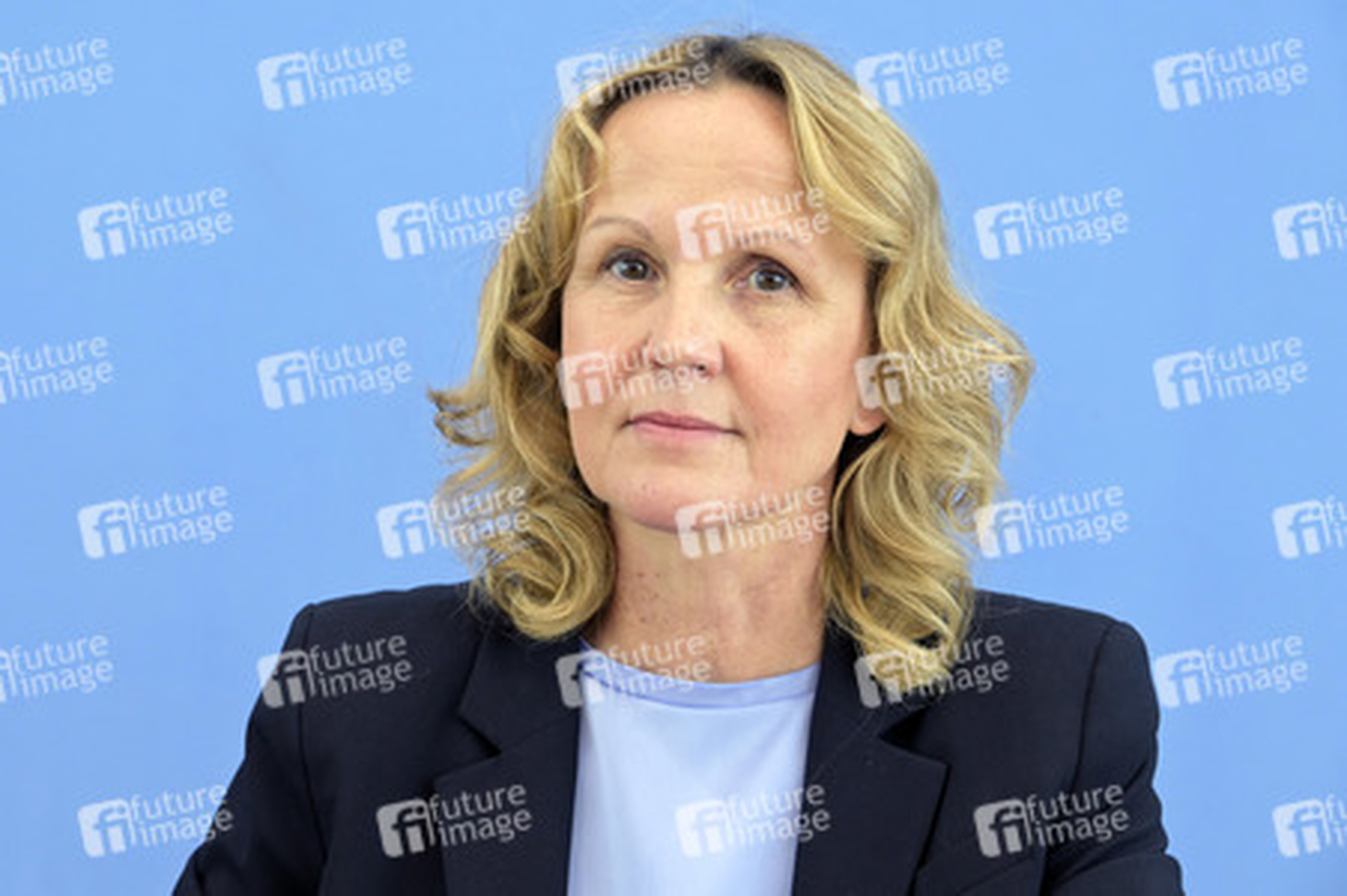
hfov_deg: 22.2
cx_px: 674
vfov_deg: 14.8
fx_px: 3440
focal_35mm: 92
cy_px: 448
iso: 5000
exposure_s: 1/500
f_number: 6.3
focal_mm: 92
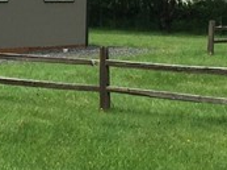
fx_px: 1126
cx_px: -81
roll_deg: -1.8
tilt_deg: -3.6
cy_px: 36
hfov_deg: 11.2
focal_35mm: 172
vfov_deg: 8.6
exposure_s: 1/1236
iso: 32
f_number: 2.2
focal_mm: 4.15
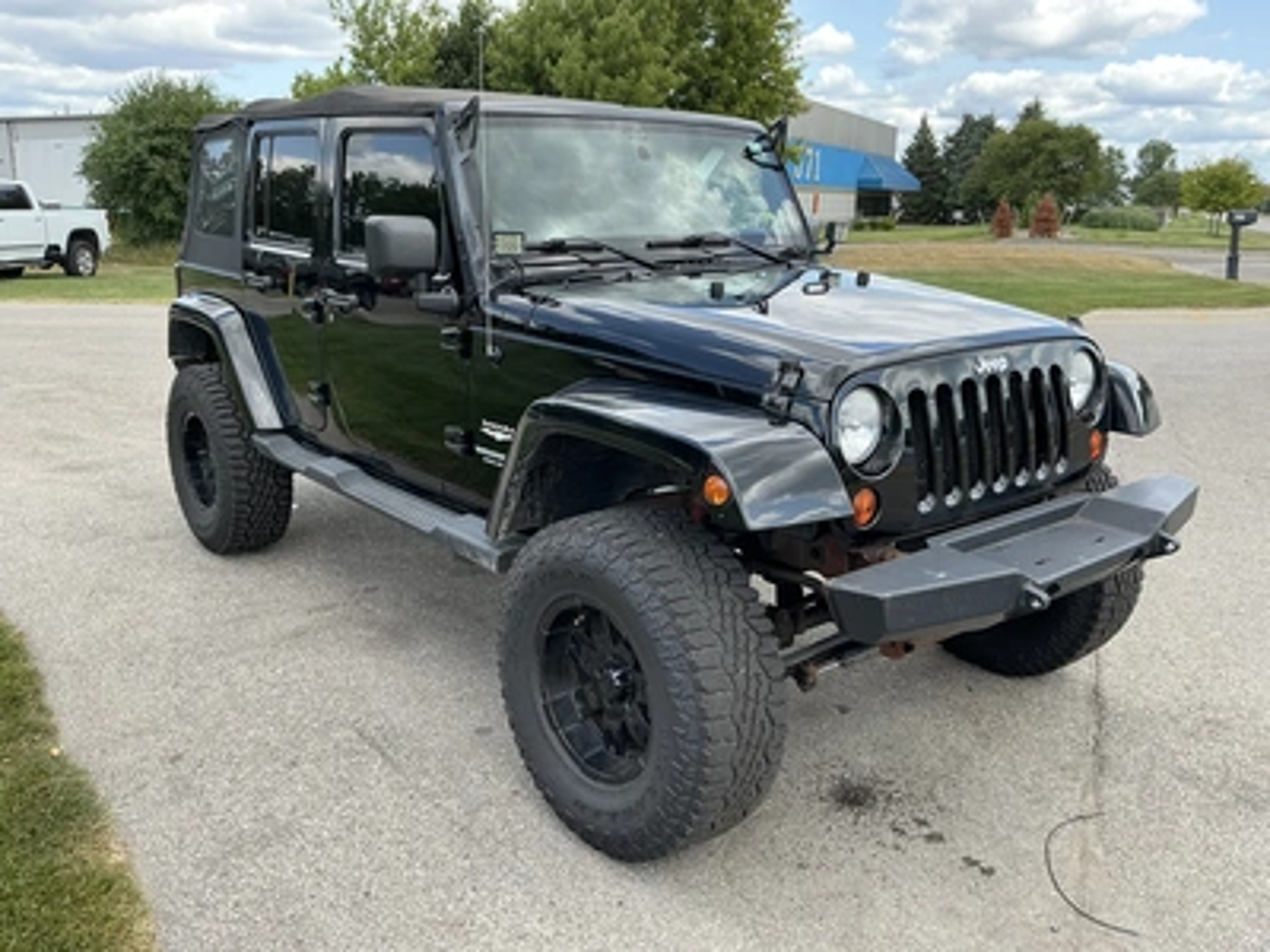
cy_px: 476
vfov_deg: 49.7
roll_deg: -2.1
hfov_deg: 63.4
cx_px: 635
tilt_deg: -13.4
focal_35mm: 28
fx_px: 1027
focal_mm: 3
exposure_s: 1/428
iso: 25
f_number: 1.8
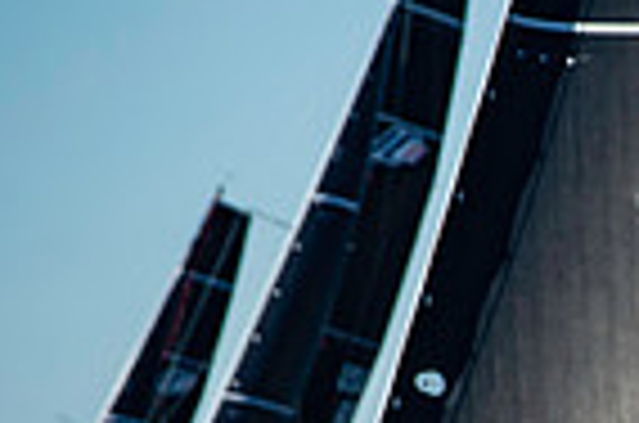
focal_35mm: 716
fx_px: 12681
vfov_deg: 1.9
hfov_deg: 2.9
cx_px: 1251
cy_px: 630
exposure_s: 1/2000
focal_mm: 175
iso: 250
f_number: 5
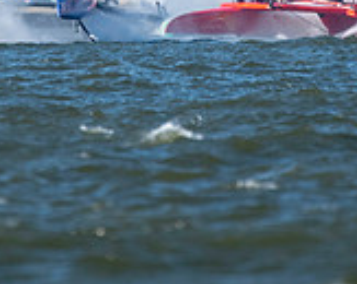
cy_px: -116
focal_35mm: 2452
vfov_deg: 0.6
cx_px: 128
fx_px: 25876
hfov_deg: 0.8
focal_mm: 420
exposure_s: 1/1600
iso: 500
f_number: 5.6
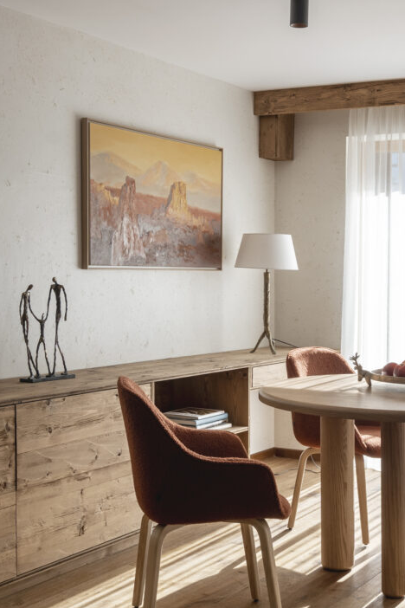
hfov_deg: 24.8
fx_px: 911
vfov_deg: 36.9
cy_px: 290
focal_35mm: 54
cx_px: 293
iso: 200
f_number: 8
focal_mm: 25
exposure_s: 1/125
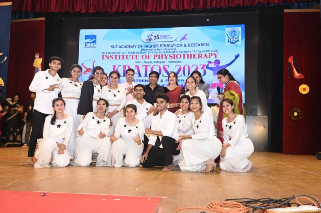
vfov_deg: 44.9
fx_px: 258
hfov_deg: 63.7
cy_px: 106
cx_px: 160
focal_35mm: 29
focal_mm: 29
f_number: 5.6
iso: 2500
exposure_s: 1/160
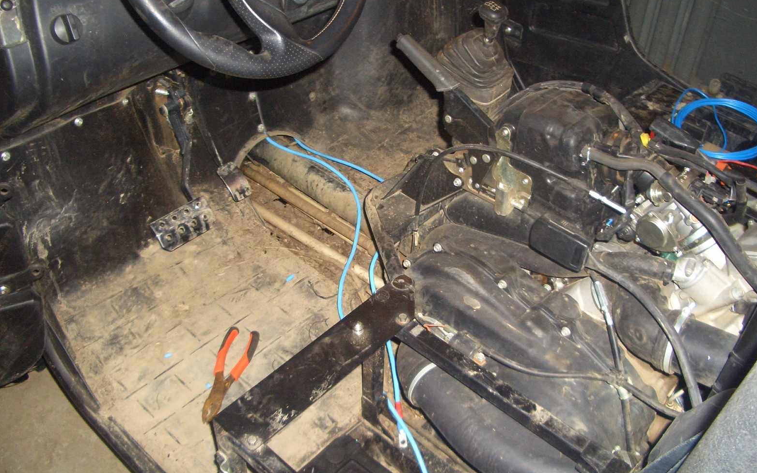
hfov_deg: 51.5
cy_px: 230
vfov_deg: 33.6
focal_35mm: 38
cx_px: 387
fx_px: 784
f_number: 2.6
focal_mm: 5.8
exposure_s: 1/60
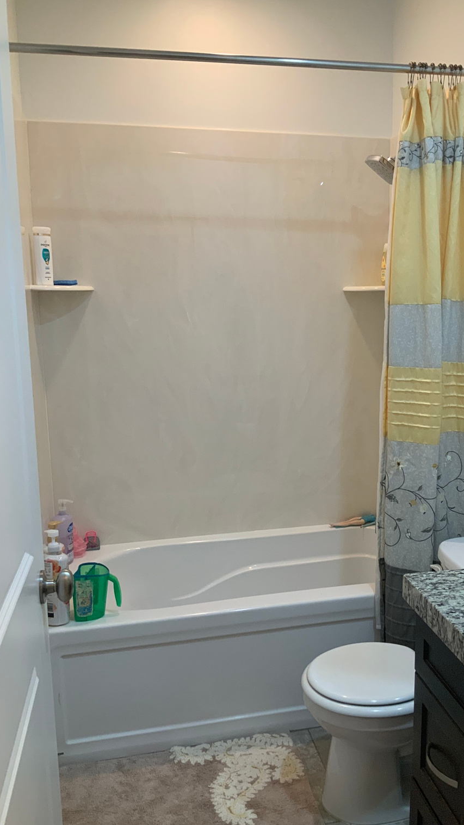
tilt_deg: -9.8
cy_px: 417
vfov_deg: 61.0
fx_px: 700
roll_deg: +0.9
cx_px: 292
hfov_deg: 36.4
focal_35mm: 32
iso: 80
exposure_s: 1/60
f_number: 1.8
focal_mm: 3
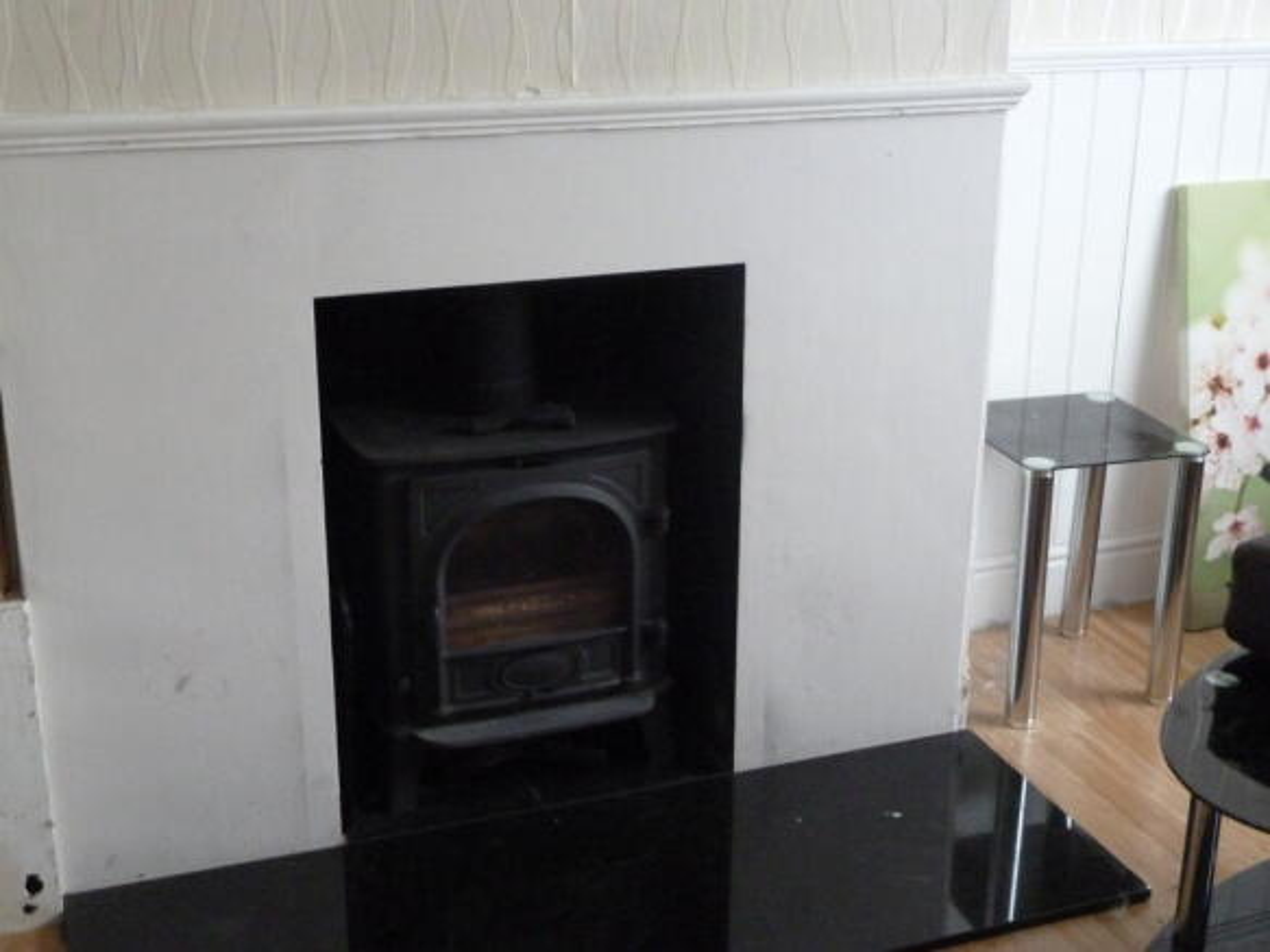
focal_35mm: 48
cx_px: 635
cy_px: 476
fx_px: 1761
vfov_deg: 30.3
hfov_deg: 39.7
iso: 800
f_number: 3.8
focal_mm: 7.9
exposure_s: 1/20
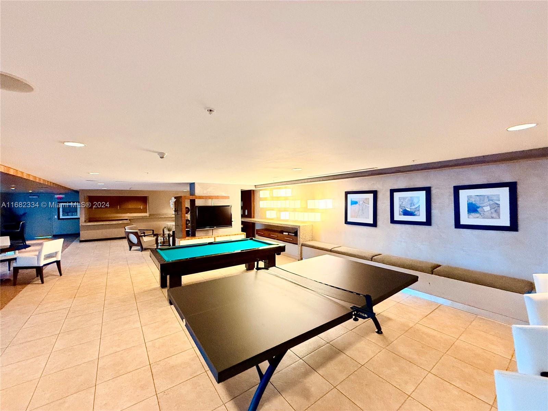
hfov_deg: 102.1
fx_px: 222
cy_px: 206
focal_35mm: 14
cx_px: 274
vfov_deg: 85.7
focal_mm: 2.22
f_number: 2.2
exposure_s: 1/60
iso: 400
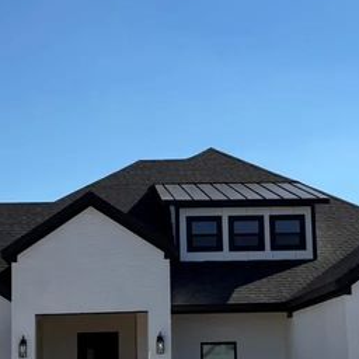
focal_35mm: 92
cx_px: 201
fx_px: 1079
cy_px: 202
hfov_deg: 18.9
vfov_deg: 18.9
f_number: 1.6
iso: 50
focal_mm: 5.96
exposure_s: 1/4329
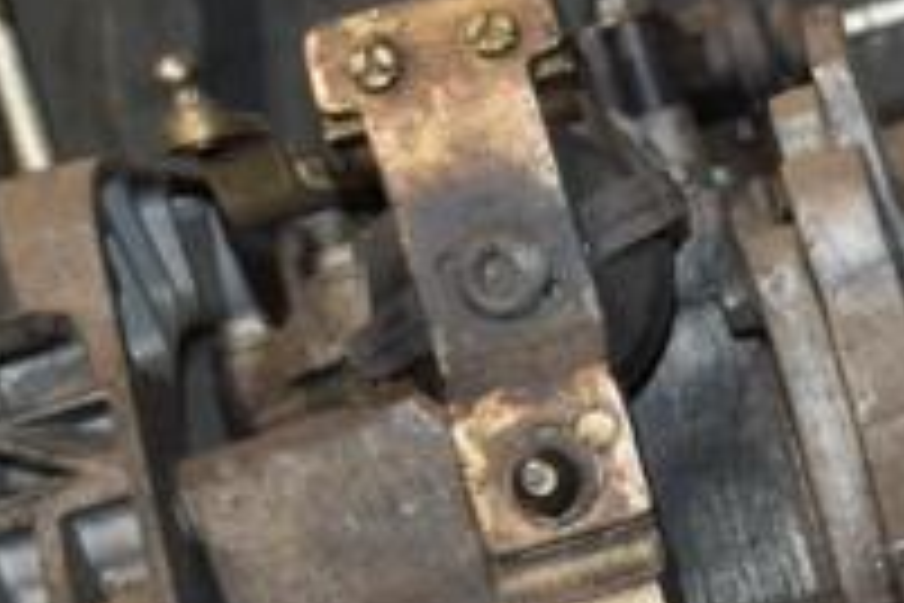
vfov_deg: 10.2
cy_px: 567
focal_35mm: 134
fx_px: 3365
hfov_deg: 15.0
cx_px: 971
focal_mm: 30
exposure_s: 1/60
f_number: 5
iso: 800
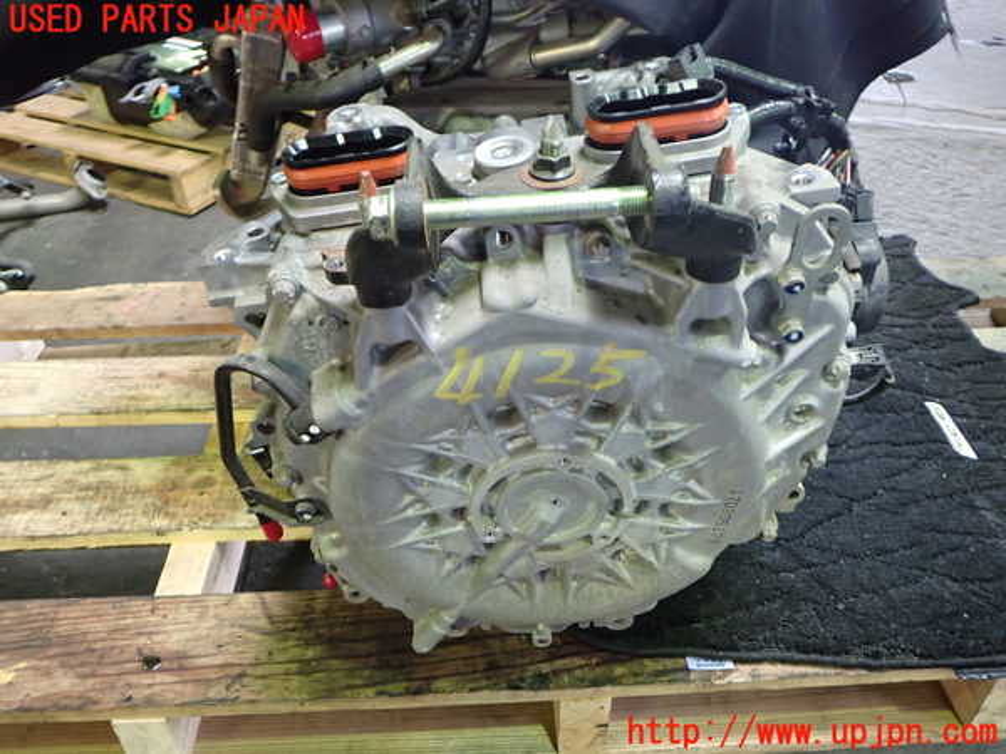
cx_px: 503
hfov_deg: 63.4
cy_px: 377
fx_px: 814
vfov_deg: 49.7
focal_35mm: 28
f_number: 2.2
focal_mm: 5.05
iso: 400
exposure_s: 1/30
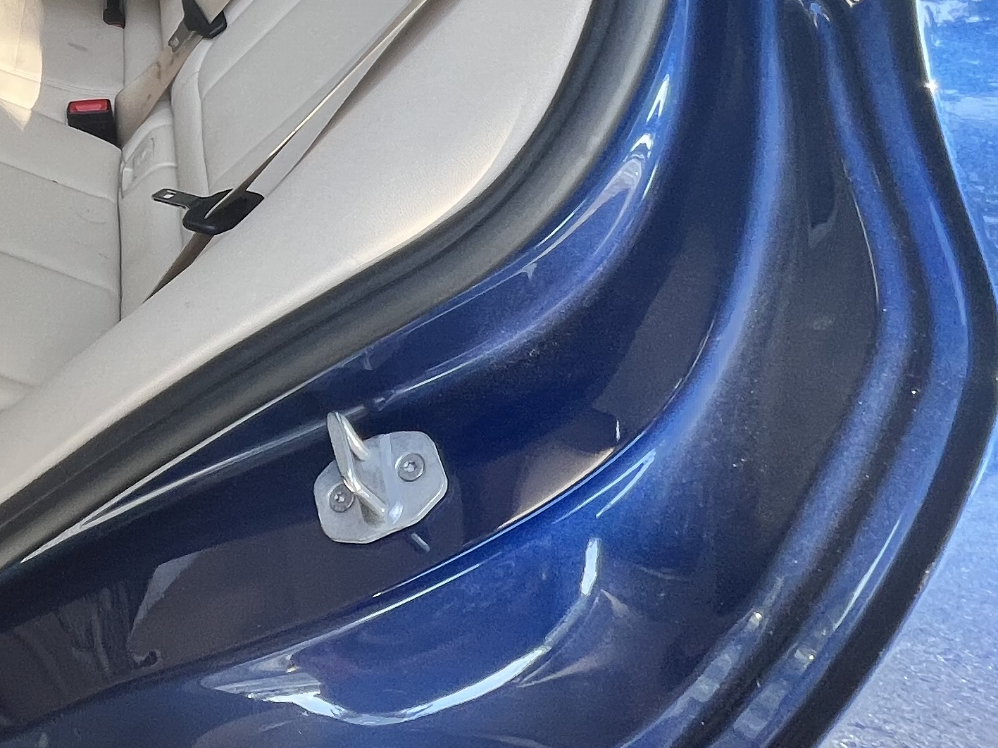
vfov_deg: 33.8
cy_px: -67
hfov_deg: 38.7
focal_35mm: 37
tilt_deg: -27.0
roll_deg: +3.5
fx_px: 1066
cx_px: -163
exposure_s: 1/122
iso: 40
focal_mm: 1.57
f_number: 1.8
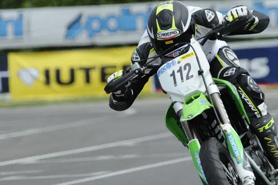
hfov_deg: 5.0
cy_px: 114
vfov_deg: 3.3
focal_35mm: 414
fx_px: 3195
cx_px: 185
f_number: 4
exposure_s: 1/1250
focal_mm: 200
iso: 200
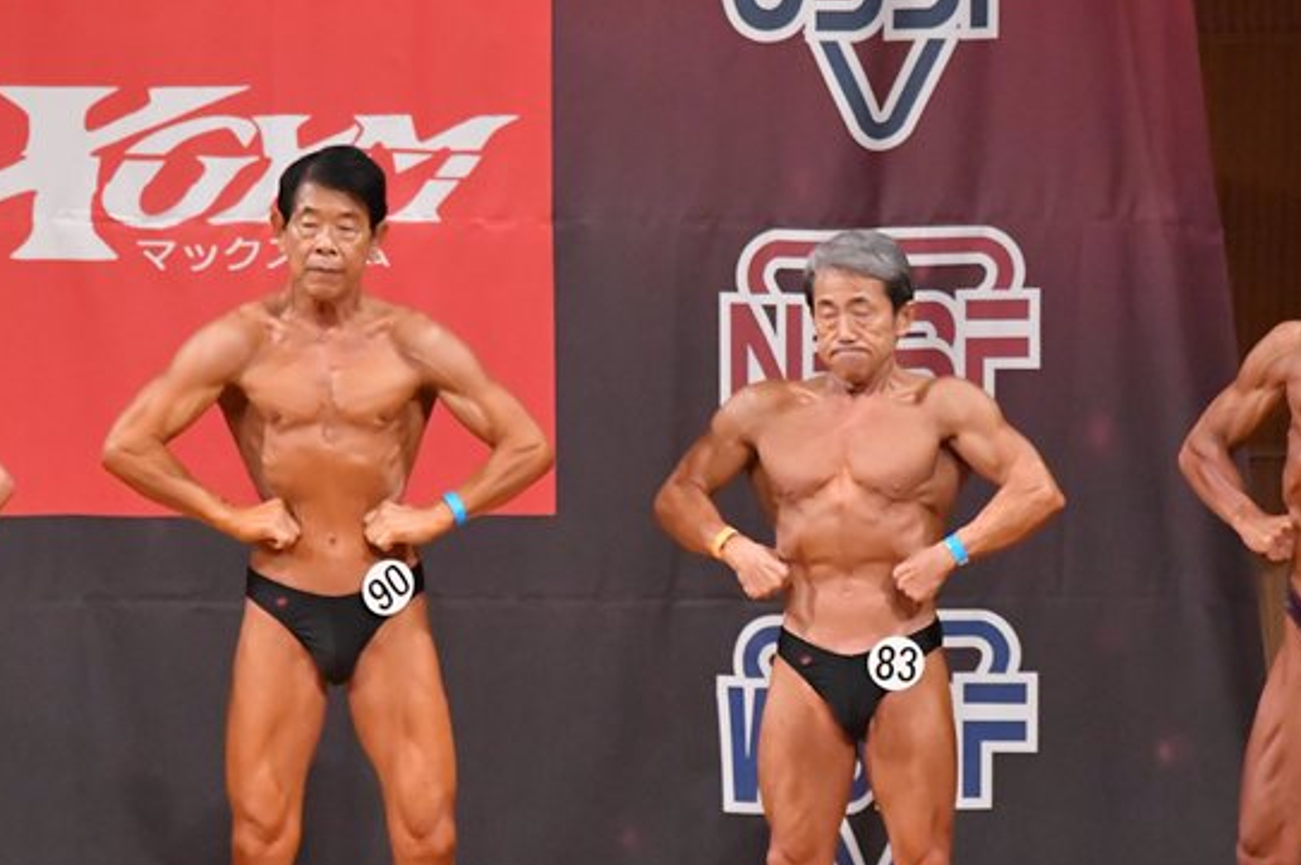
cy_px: 556
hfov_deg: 5.7
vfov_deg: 3.8
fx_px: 13142
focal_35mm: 364
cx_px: 861
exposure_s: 1/400
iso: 11400
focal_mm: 170
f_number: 5.6
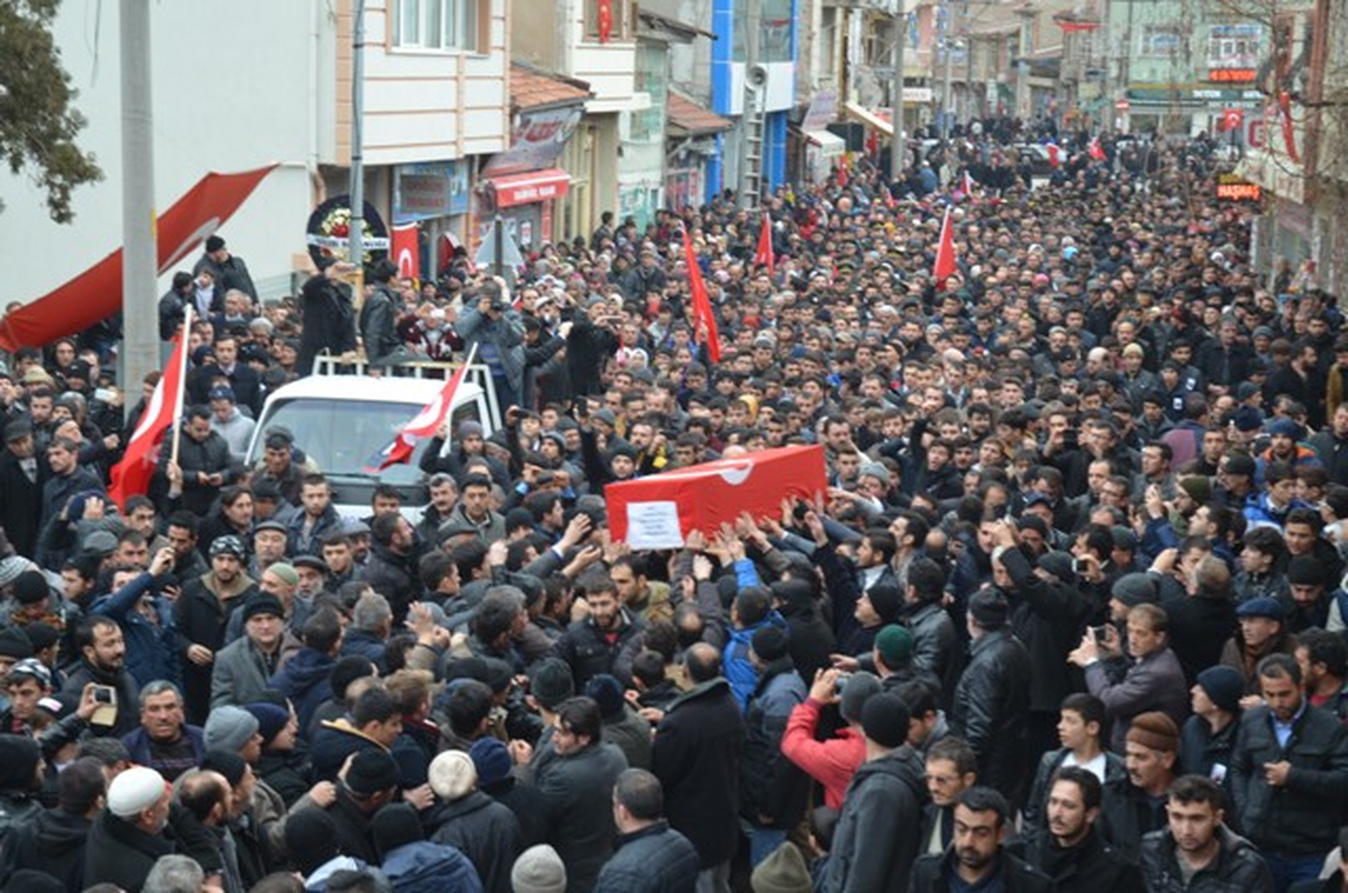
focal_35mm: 72
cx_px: 674
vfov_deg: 18.8
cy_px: 446
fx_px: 2691
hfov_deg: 28.1
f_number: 5
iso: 500
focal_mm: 48
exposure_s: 1/100
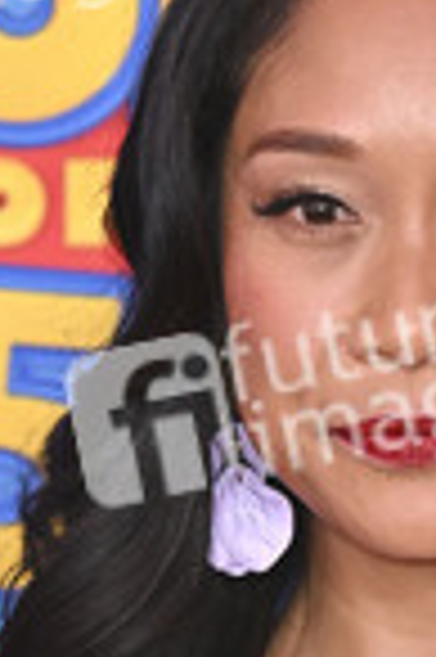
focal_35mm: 317
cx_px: 427
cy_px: 626
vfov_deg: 6.5
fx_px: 5772
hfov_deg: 4.3
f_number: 6.3
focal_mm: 116
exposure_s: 1/250
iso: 1250
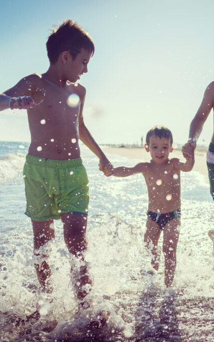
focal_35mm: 54
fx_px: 504
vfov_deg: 37.5
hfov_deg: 23.5
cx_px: 181
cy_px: 172
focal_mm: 35
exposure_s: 1/2000
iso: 50
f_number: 4
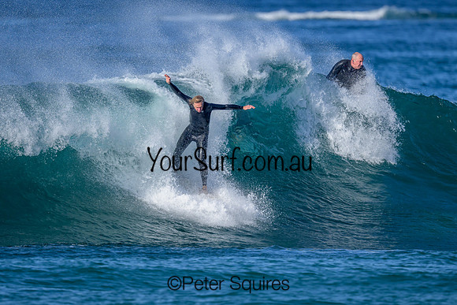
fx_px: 12907
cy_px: 142
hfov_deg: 2.0
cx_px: 212
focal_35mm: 1017
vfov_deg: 1.4
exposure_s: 1/2000
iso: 400
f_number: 6.3
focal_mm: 800
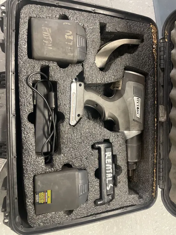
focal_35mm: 26
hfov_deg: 53.1
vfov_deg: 67.3
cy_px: 118
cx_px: 88
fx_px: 176
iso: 640
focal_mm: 4.2
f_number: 1.6
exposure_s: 1/38
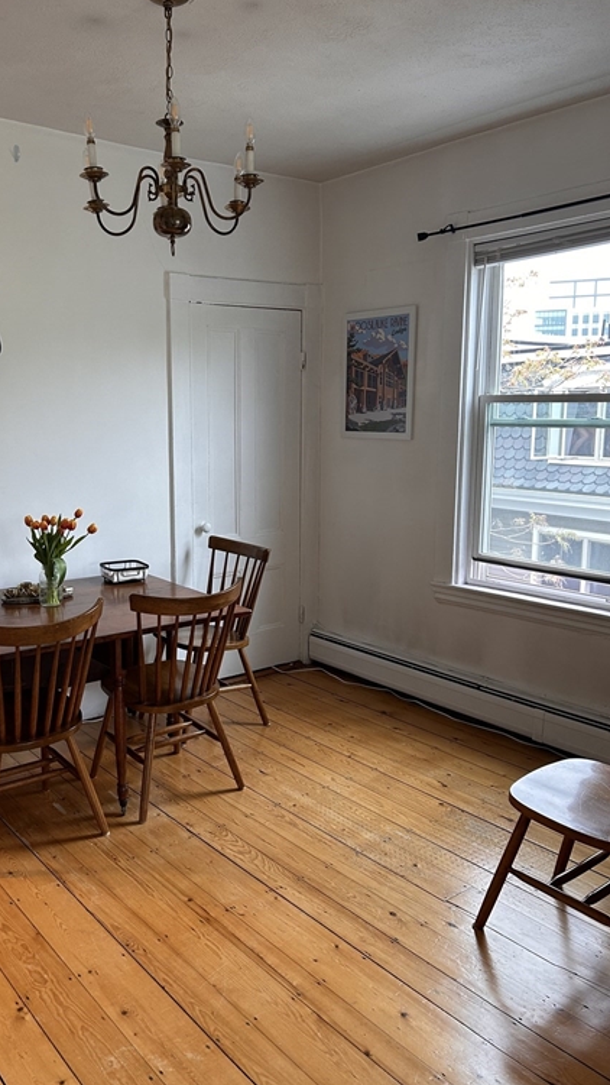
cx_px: 240
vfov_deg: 66.1
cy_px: 537
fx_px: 834
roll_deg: +0.6
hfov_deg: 40.0
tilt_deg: -7.5
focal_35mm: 29
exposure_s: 1/60
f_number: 1.5
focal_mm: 5.7
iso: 100
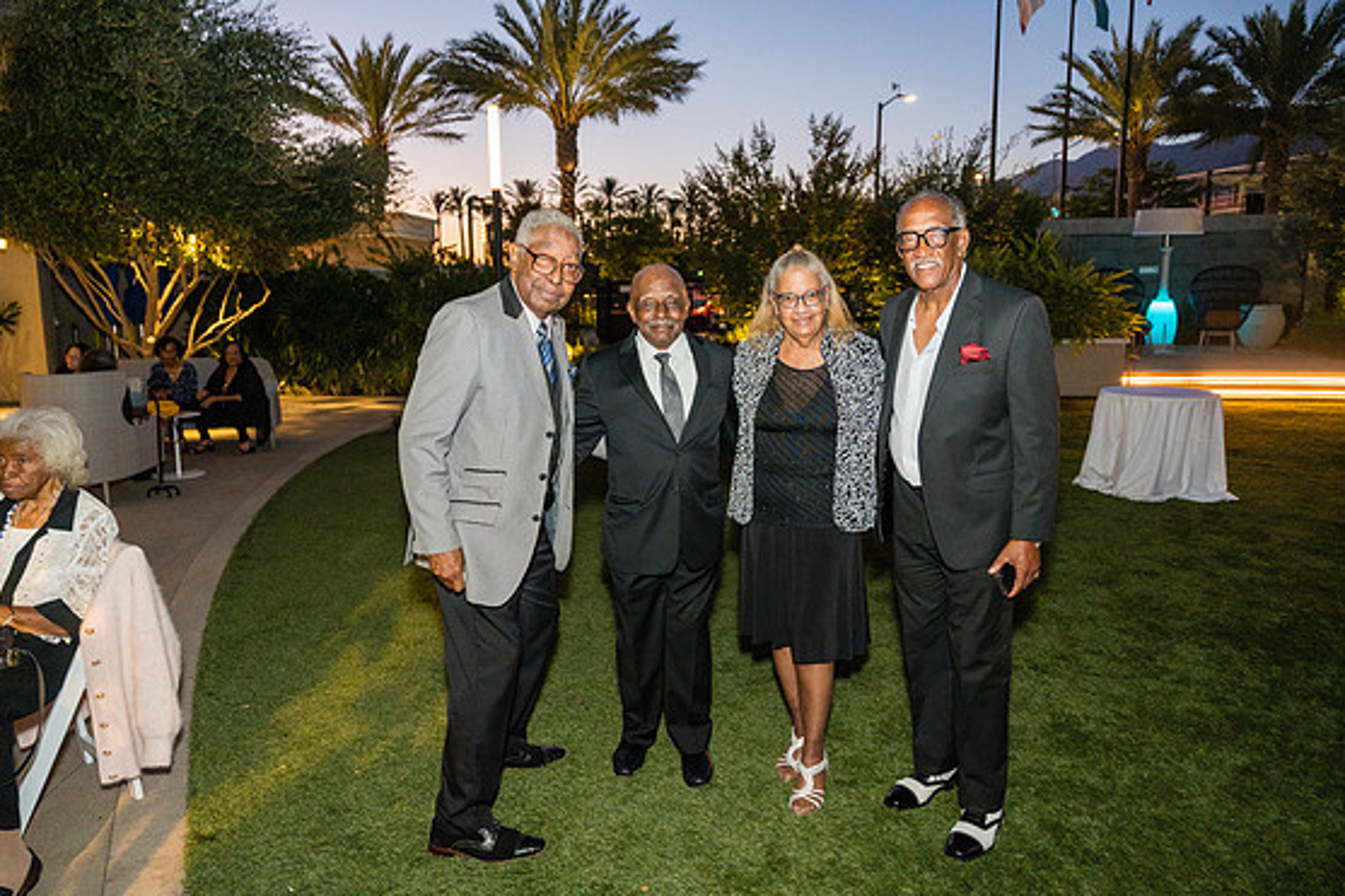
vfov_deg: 51.3
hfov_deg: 71.5
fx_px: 934
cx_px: 662
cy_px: 438
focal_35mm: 25
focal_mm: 24
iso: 2500
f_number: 2.8
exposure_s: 1/160
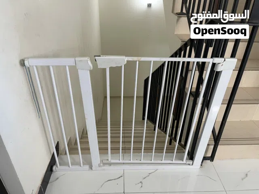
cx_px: 130
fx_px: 187
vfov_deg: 54.9
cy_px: 97
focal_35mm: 25
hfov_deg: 69.4
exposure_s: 1/60
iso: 160
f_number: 1.6
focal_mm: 5.1
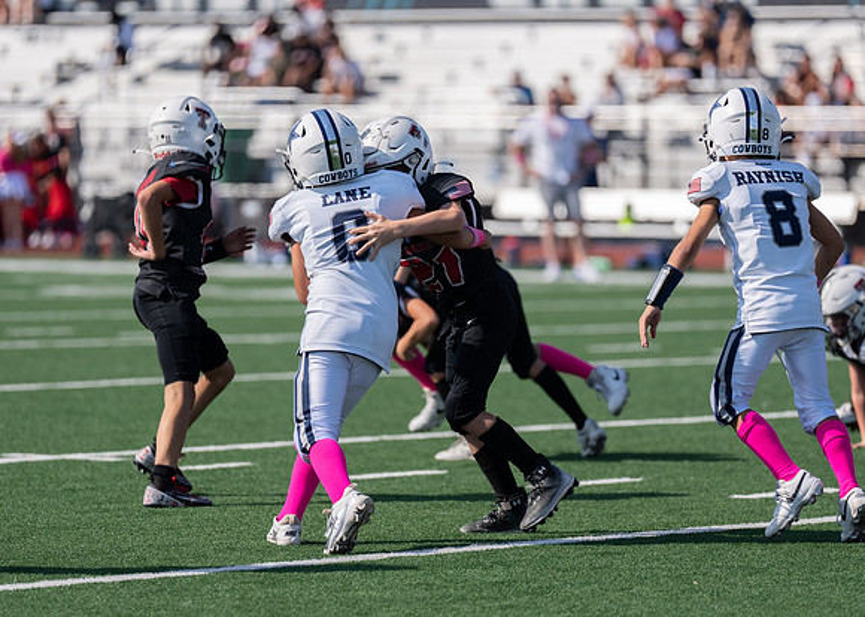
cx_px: 437
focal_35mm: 272
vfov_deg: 5.3
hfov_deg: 7.4
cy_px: 321
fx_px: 6681
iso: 100
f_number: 2.8
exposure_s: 1/2500
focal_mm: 200
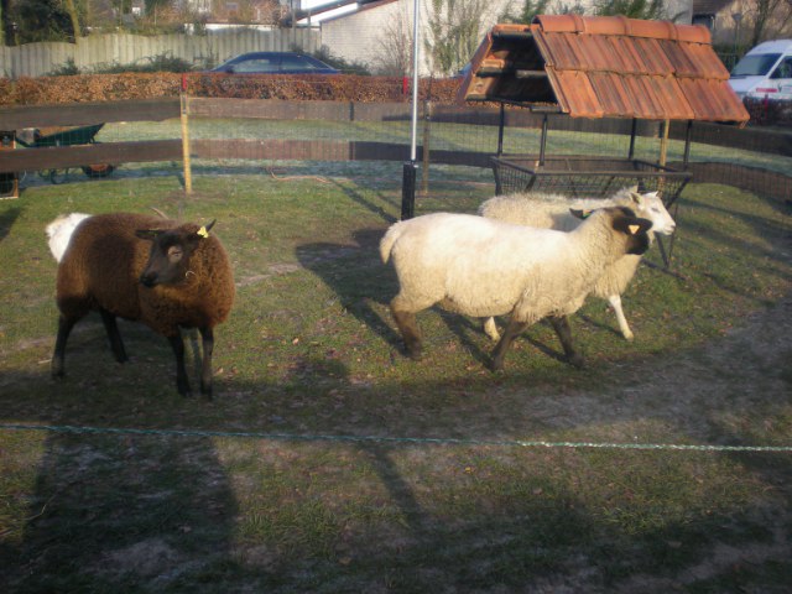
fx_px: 869
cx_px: 396
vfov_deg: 37.7
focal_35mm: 38
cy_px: 297
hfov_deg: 49.0
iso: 50
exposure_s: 1/183
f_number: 3.1
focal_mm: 6.3
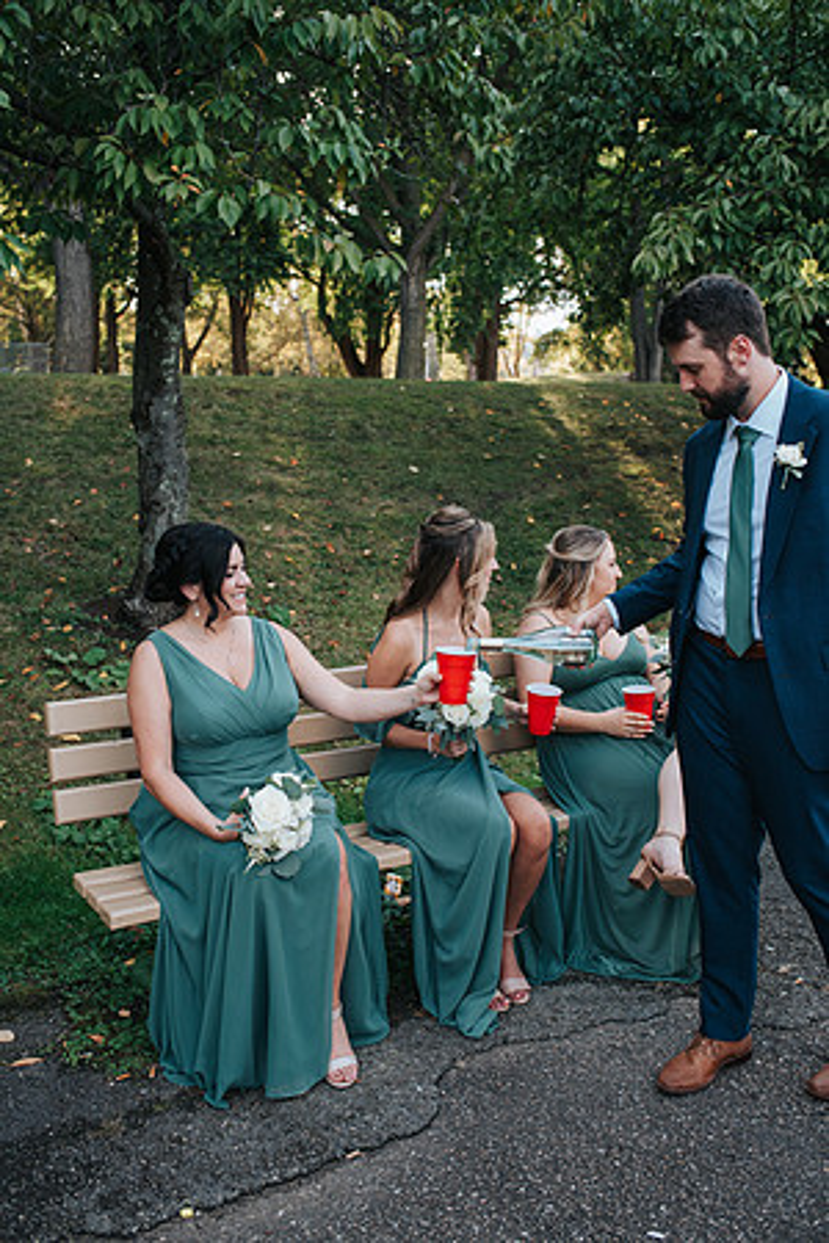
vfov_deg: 54.4
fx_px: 1209
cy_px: 622
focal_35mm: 35
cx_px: 414
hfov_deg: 37.9
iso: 900
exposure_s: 1/640
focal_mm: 35
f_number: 4
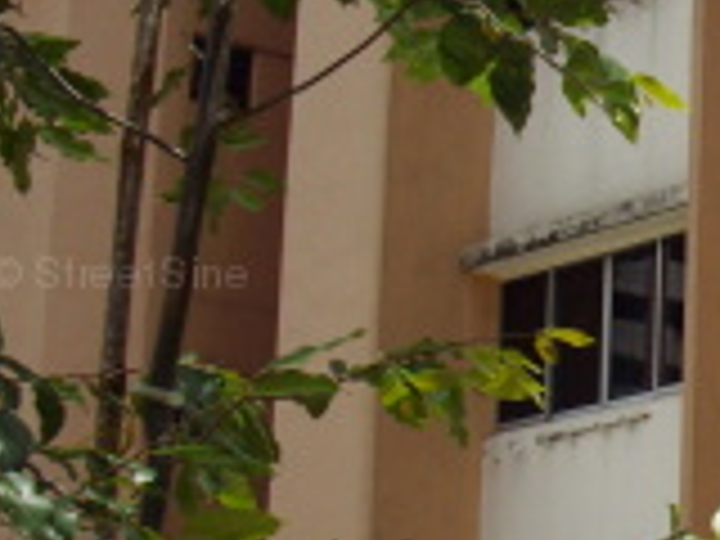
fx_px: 2642
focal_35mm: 127
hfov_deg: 14.1
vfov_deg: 11.7
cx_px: 1224
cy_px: 279
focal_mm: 6.2
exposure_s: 1/320
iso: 80
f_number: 5.6
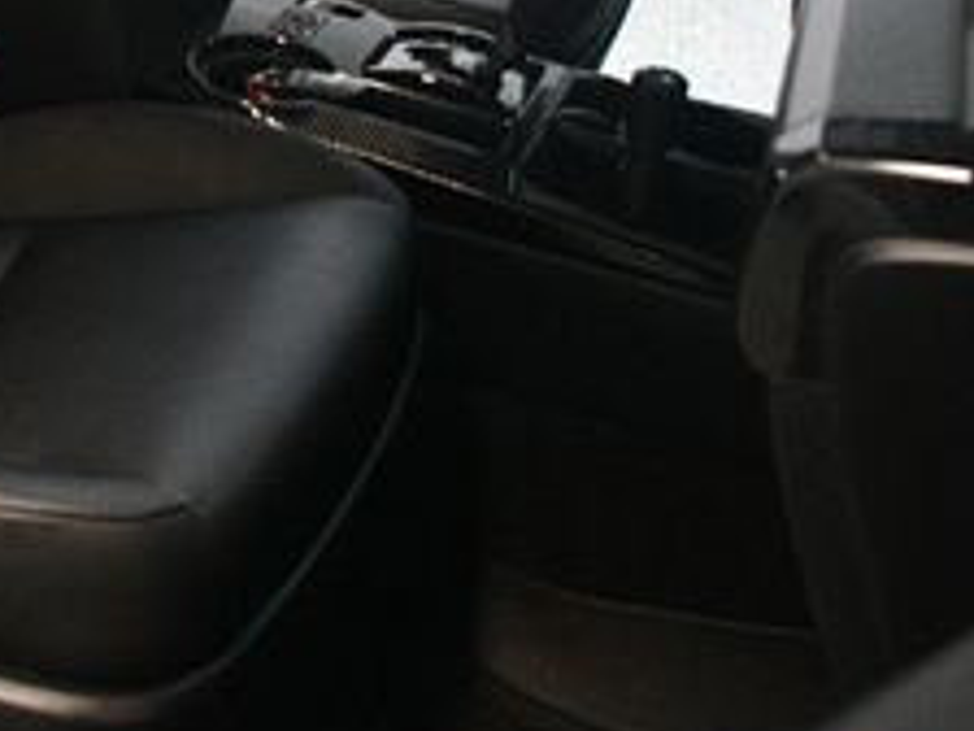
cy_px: -157
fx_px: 2082
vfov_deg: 18.8
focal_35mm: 74
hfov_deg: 25.3
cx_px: 39
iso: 2500
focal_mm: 18
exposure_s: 1/125
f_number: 3.5
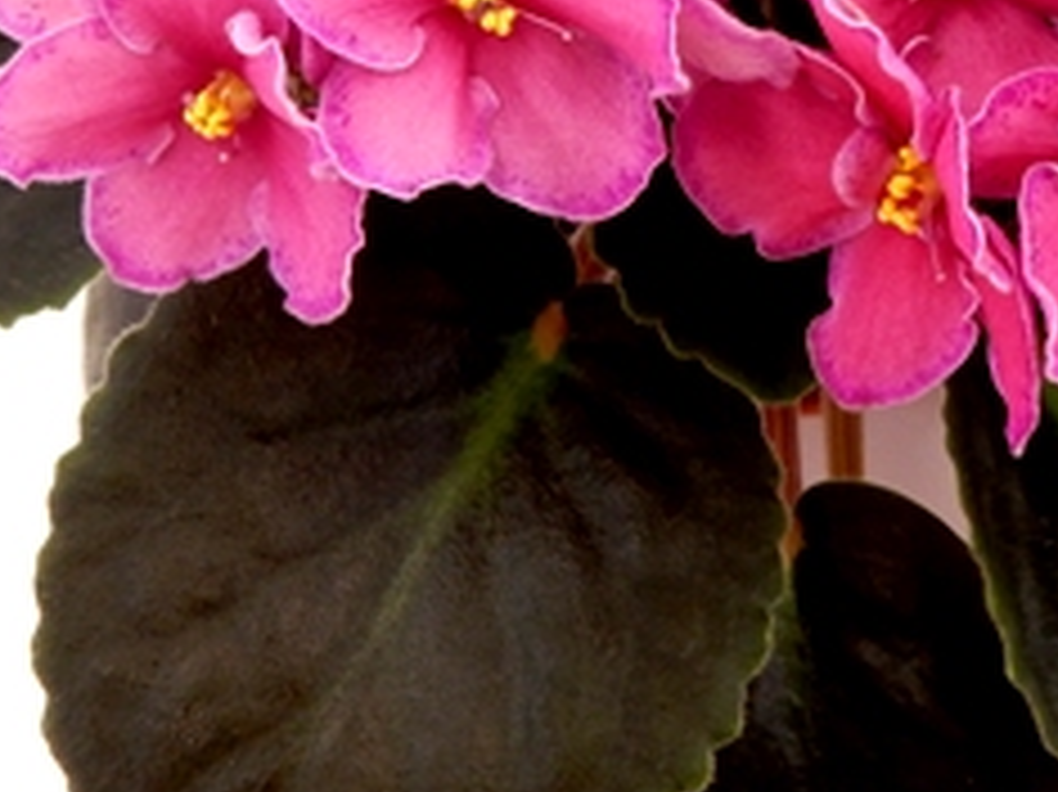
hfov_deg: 27.9
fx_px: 2077
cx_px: 873
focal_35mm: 68
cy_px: 90
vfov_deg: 21.2
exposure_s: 1/60
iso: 125
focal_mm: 4.5
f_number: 3.7
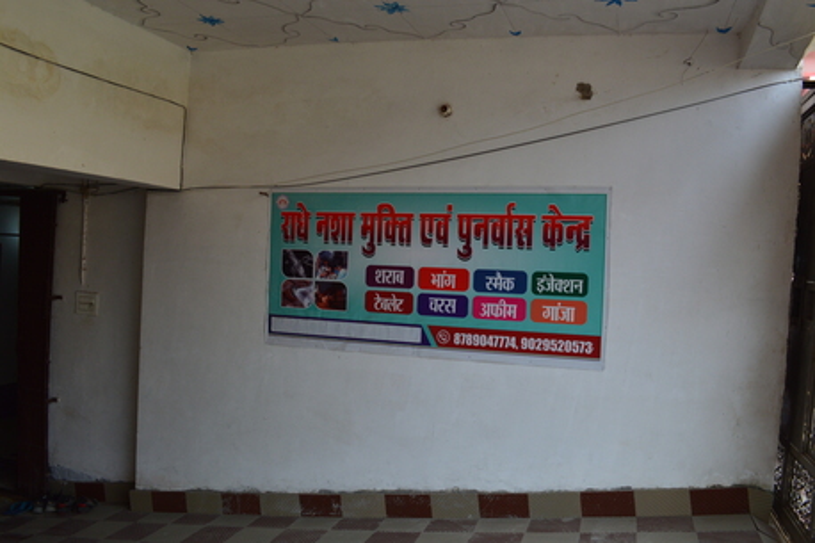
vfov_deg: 47.9
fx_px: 611
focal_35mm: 27
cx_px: 408
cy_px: 272
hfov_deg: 67.4
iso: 400
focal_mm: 18
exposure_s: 1/80
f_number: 9
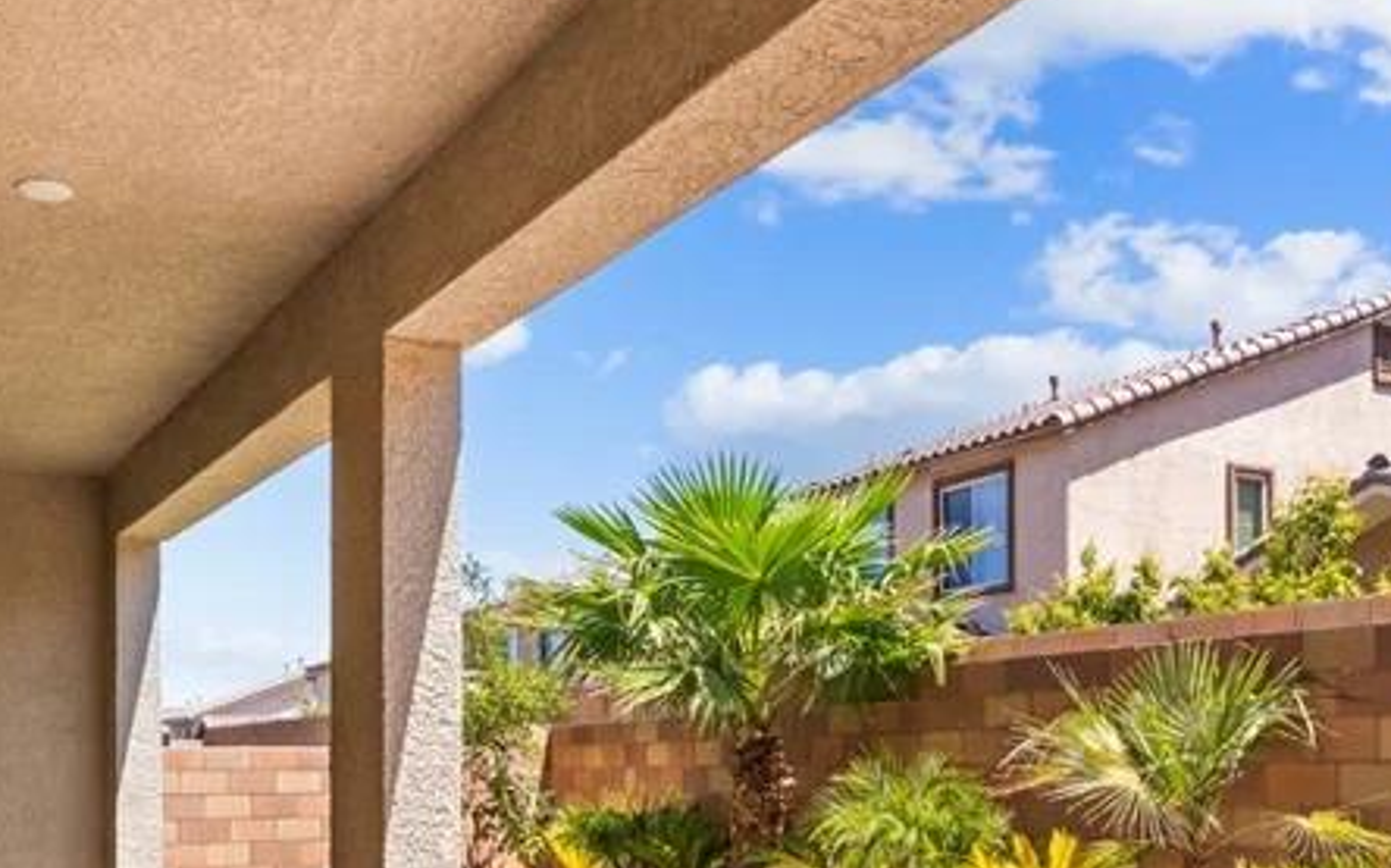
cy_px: 769
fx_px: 1516
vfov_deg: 30.6
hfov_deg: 49.2
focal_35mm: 40
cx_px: 633
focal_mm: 17
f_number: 8
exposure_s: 1/8000
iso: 400
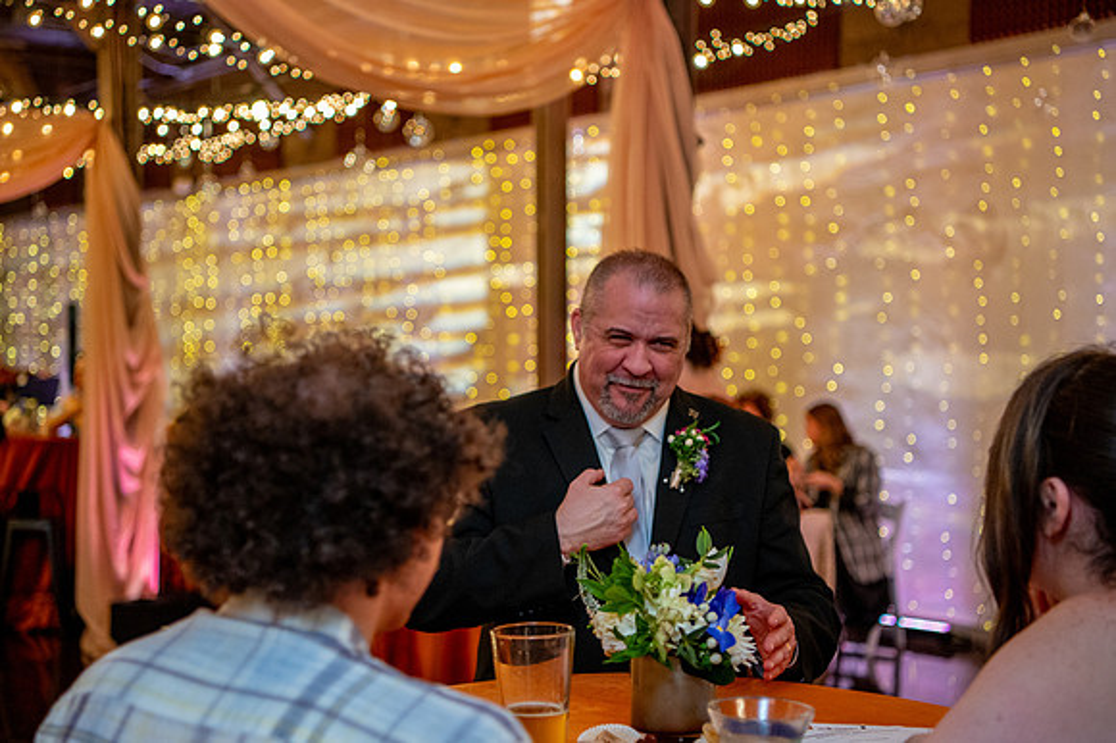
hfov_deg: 35.0
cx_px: 519
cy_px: 394
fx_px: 1767
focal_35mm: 57
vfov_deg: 23.7
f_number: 2.8
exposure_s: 1/160
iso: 2500
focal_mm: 50
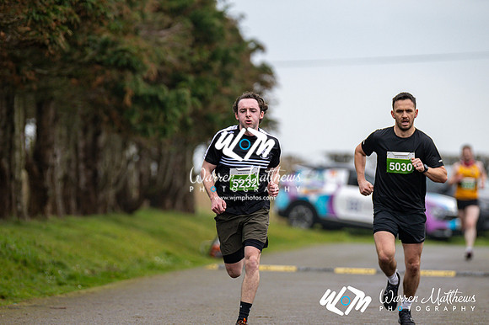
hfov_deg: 5.7
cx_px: 244
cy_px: 162
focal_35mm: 360
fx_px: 4887
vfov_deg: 3.8
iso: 400
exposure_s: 1/1600
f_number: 2.8
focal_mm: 240
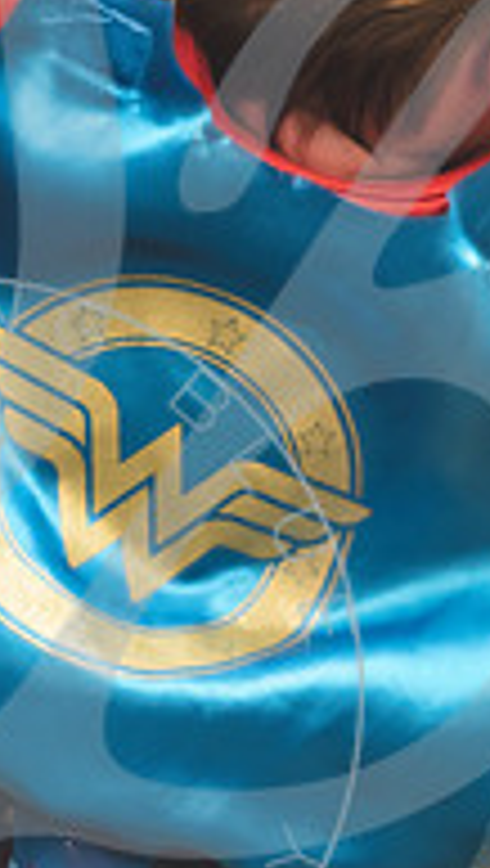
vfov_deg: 17.5
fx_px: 2809
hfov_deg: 10.0
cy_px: 351
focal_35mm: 122
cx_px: 148
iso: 1250
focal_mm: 50
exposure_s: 1/125
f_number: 1.8
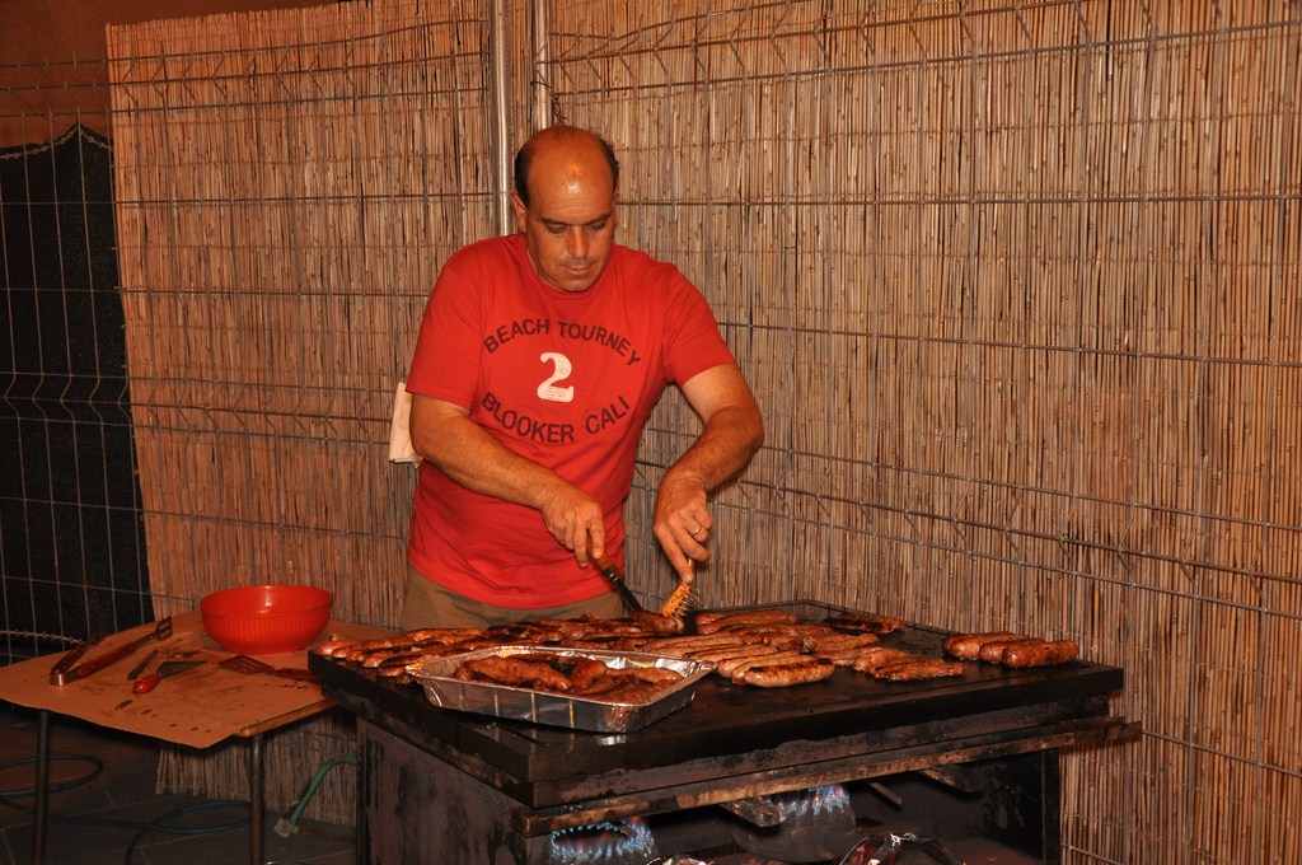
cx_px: 651
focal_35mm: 42
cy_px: 432
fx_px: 1517
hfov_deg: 46.5
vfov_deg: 31.8
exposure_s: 1/60
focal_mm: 28
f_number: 4
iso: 800
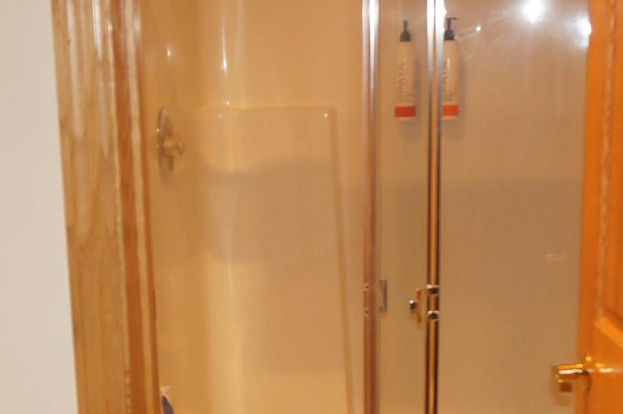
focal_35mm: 80
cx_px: 212
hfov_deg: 25.3
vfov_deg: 16.5
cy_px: 453
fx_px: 1382
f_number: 4
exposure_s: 1/60
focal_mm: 16
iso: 320
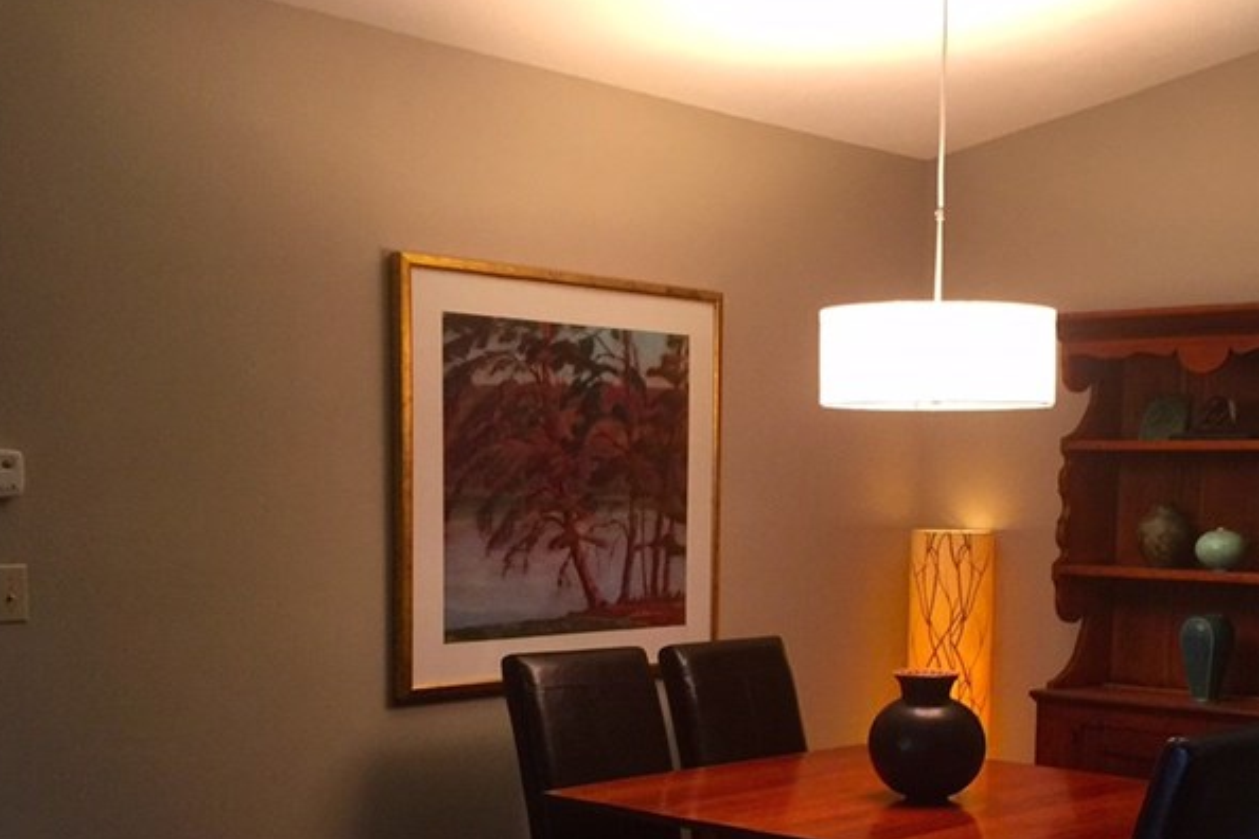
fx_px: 1818
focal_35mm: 52
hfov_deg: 37.7
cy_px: 648
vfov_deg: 25.6
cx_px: 867
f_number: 2.2
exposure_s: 1/15
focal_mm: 4.15
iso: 80
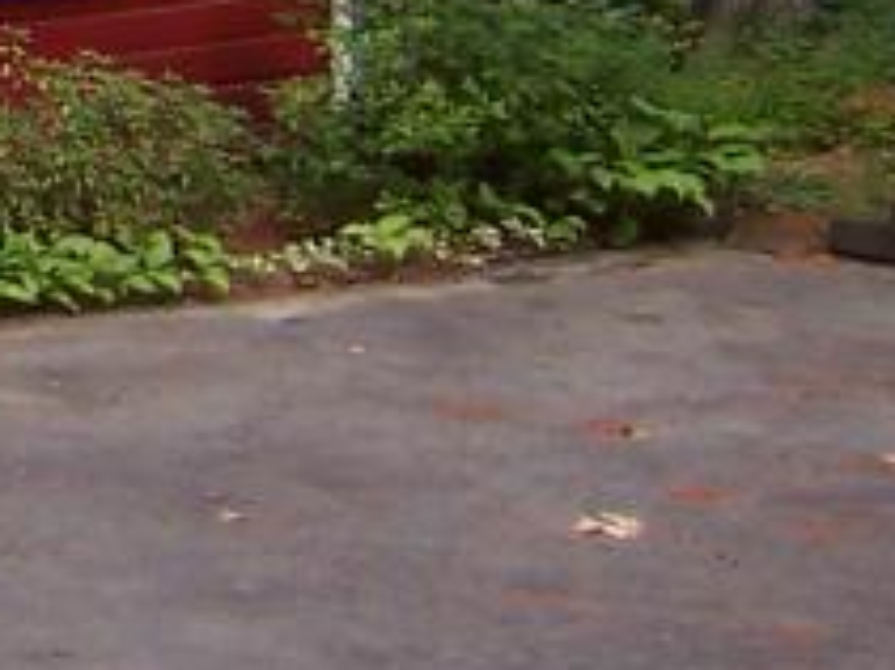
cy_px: -734
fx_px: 4522
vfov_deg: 8.0
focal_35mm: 175
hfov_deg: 9.9
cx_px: -1264
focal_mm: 5.6
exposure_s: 1/180
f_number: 3.4
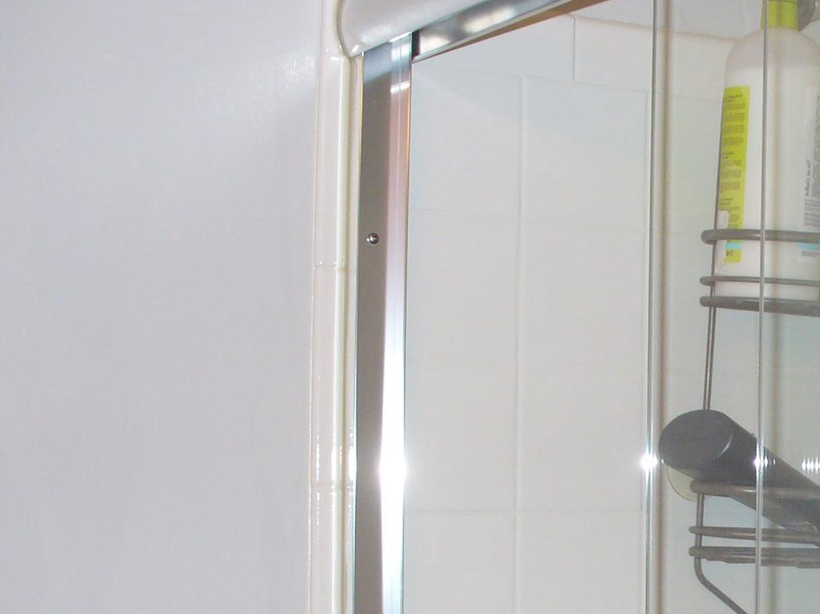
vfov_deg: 18.3
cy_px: 489
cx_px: 880
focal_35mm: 80
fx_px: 1895
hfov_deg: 23.1
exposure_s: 1/30
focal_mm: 6.1
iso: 100
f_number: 2.8
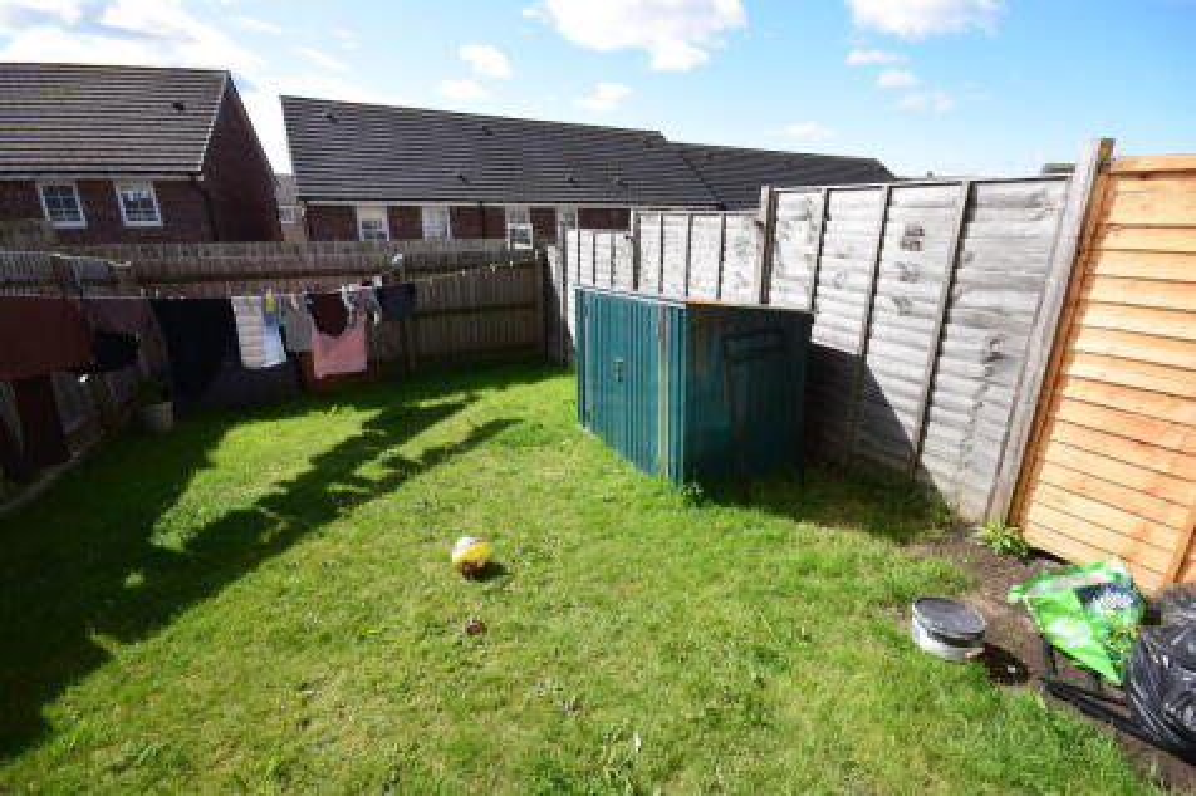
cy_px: 398
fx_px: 498
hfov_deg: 100.4
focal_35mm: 15
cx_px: 598
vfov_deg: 77.3
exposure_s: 1/320
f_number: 10
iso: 400
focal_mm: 10
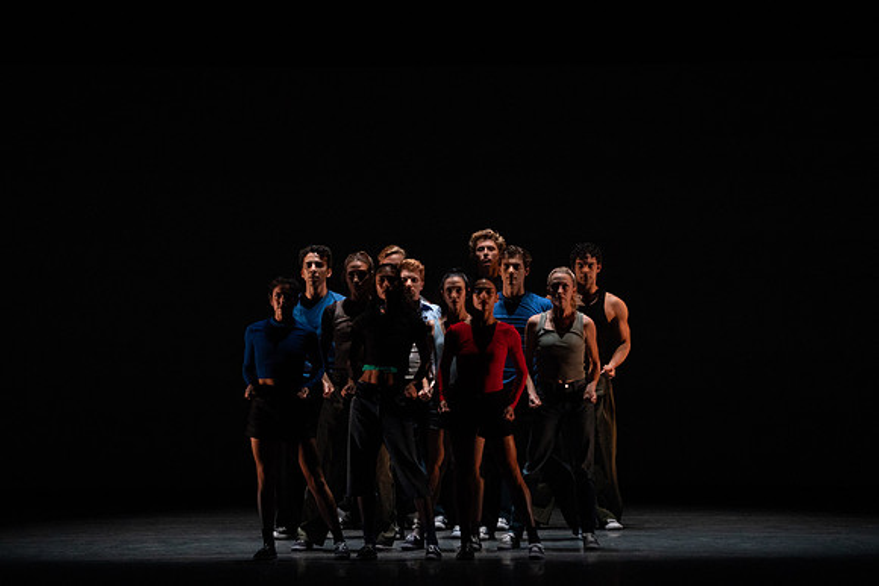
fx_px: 4884
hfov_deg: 10.3
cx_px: 440
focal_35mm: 200
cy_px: 293
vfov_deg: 6.9
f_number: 5
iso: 8000
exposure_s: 1/400
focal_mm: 200
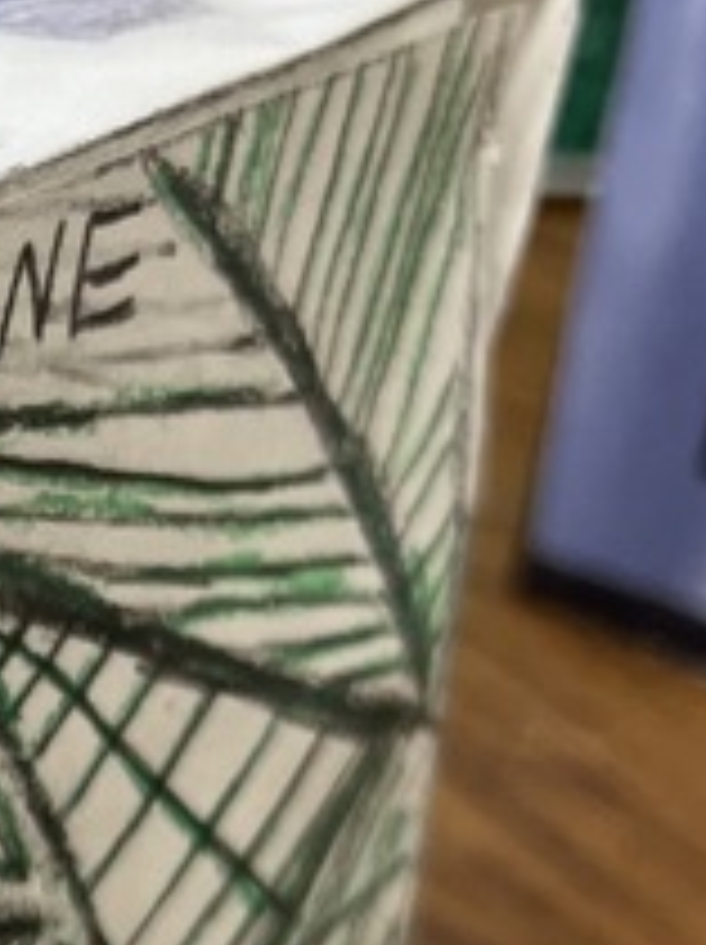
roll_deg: -1.1
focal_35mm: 127
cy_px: 864
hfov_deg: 10.8
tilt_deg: -34.7
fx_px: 3461
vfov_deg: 15.3
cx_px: -643
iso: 100
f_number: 1.5
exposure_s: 1/120
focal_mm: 5.7
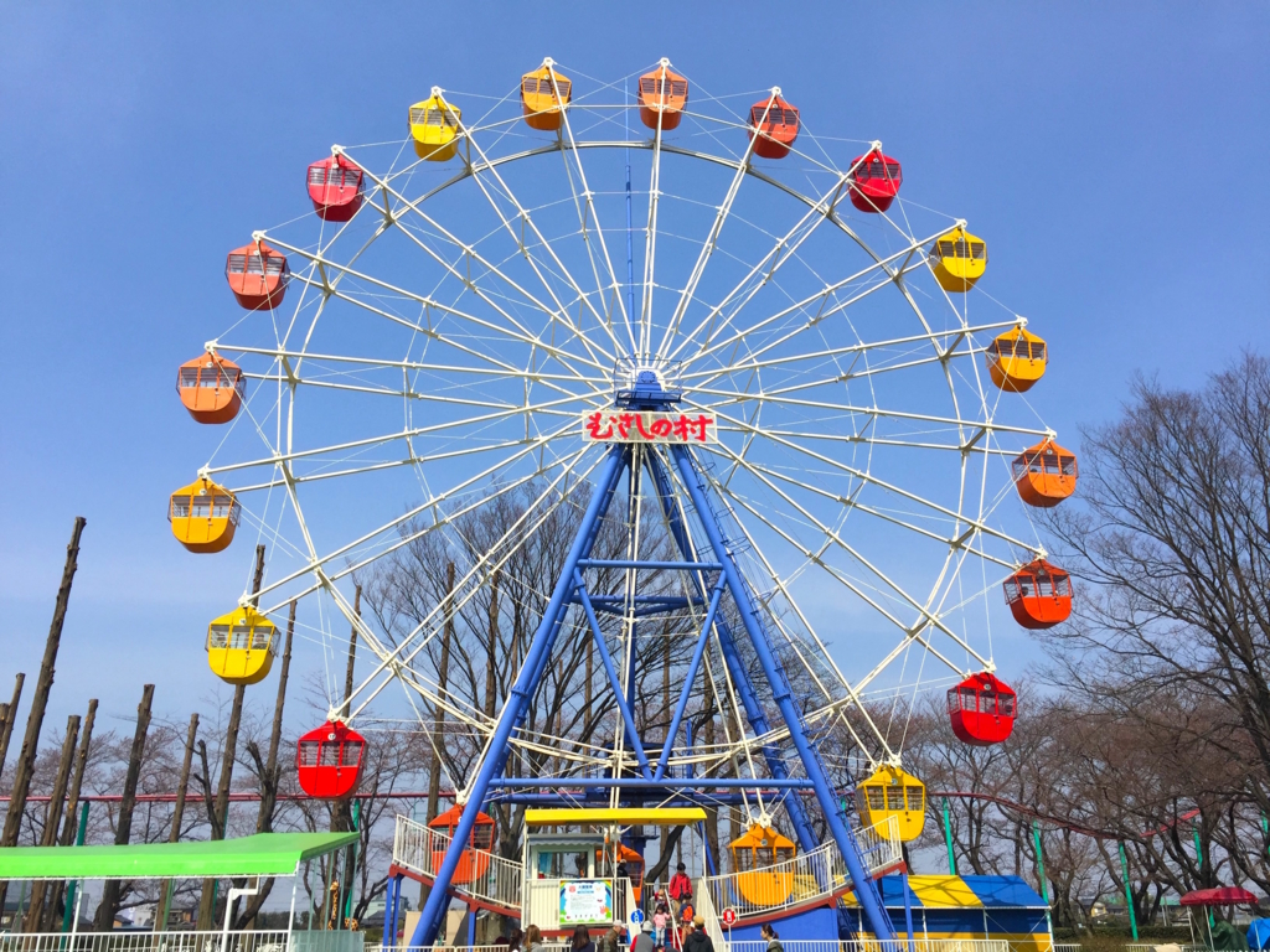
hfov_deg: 61.7
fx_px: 1064
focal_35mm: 29
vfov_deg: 48.2
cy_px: 476
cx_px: 635
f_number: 2.2
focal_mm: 4.15
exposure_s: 1/2825
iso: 32
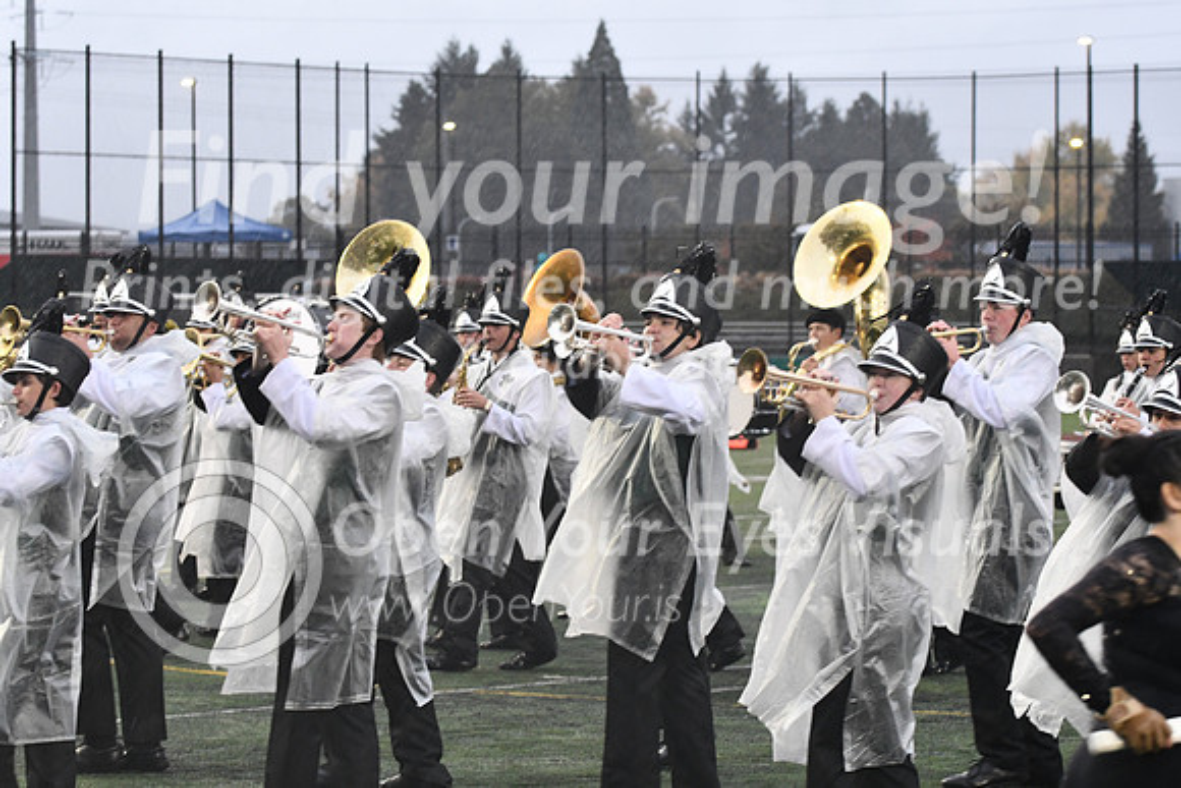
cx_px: 590
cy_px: 394
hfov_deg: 14.0
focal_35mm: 147
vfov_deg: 9.3
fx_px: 4823
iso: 1600
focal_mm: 98
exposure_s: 1/250
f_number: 4.5
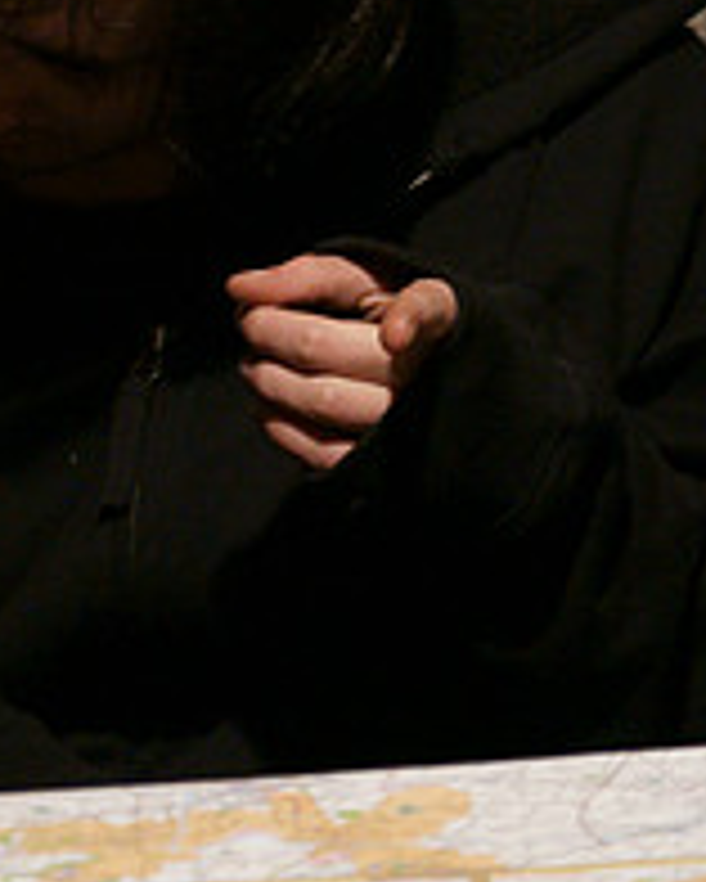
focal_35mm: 250
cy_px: -99
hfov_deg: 6.2
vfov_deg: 7.7
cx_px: 70
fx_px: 6525
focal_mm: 60
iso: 1600
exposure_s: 1/25
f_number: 2.8
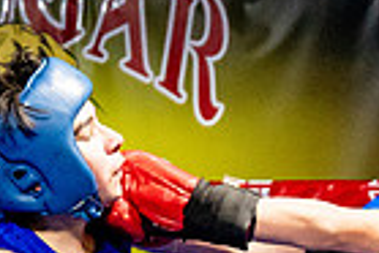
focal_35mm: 217
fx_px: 2287
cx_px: 172
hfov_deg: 9.5
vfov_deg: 6.2
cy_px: 467
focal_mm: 35
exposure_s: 1/800
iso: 5000
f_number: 2.8
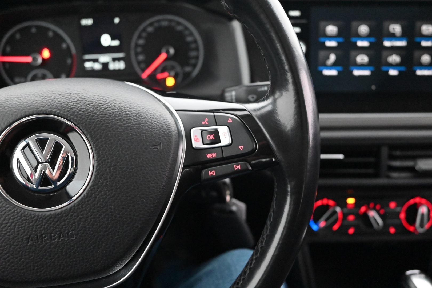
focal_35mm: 31
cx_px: 216
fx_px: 372
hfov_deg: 60.3
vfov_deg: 42.3
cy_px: 144
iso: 14400
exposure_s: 1/60
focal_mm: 31
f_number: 4.8
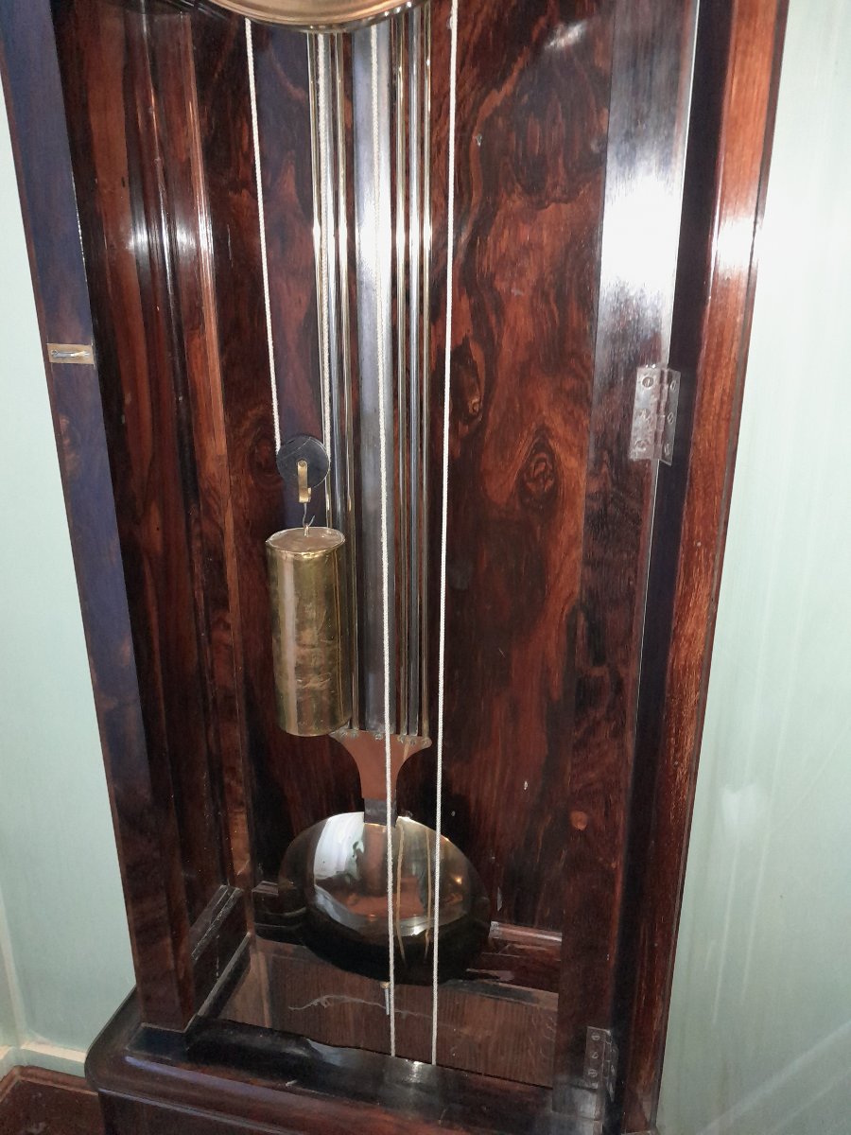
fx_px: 852
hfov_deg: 53.1
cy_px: 568
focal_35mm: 26
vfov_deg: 67.3
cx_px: 426
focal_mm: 4
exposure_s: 1/33
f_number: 1.8
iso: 400
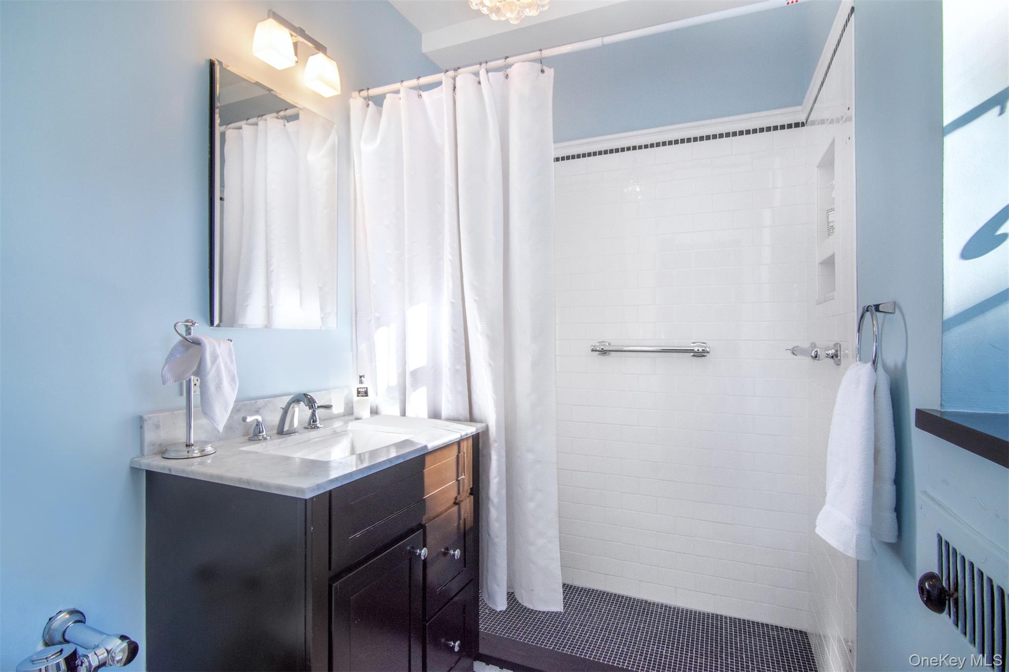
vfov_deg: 72.0
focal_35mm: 16
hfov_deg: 95.0
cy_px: 336
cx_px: 504
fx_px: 462
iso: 640
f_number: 11
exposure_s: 1/50
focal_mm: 11
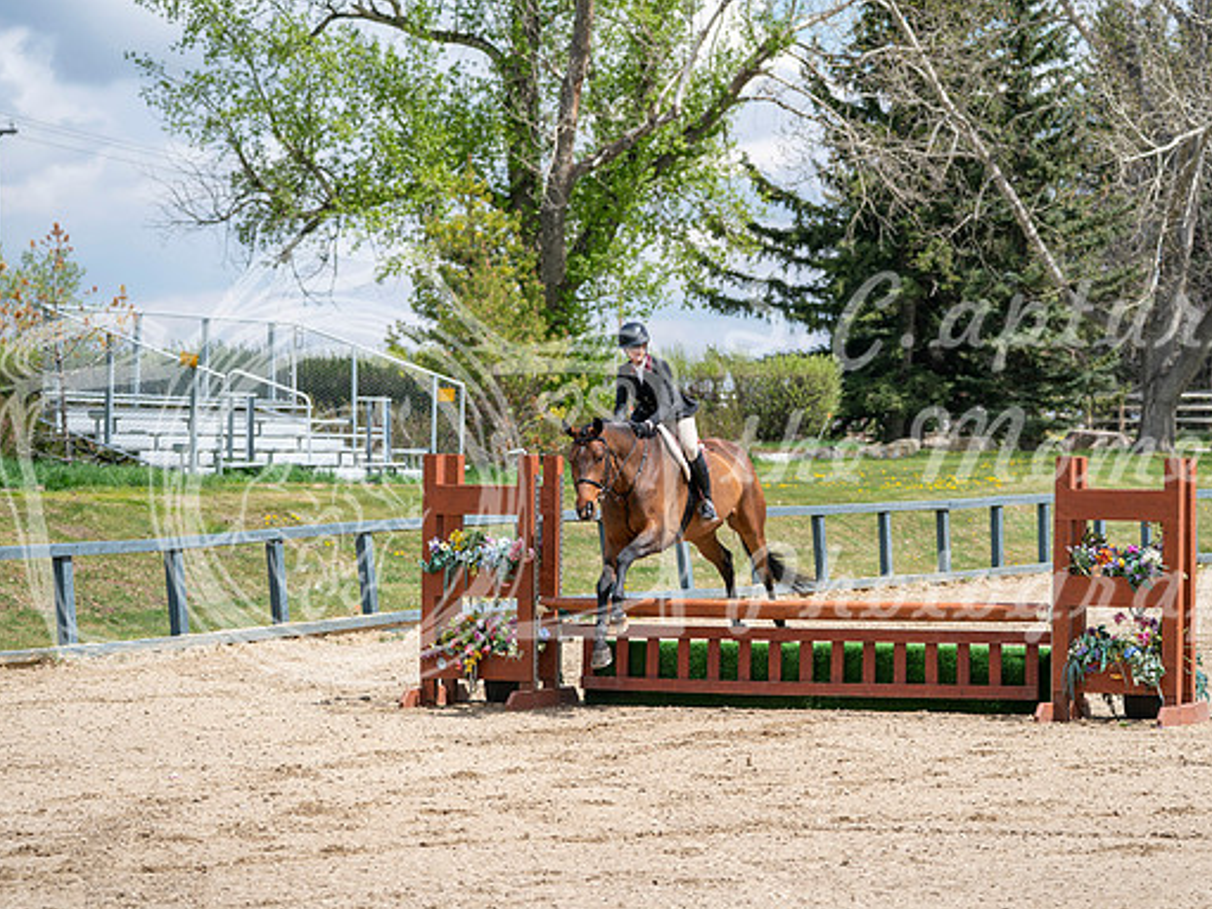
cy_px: 457
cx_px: 681
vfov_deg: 9.5
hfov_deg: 12.7
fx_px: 5461
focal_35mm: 156
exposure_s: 1/500
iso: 100
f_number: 5.6
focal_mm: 143
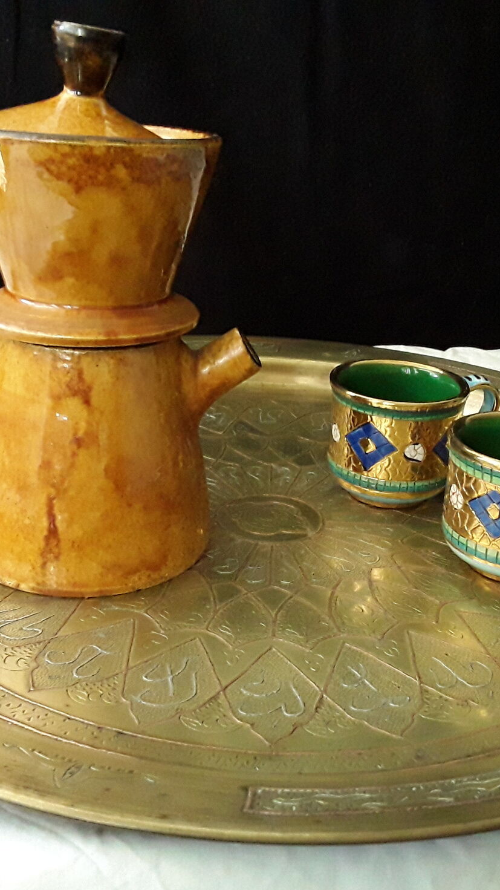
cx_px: 276
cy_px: 448
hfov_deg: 29.7
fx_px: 943
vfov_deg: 50.5
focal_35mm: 40
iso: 400
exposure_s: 1/100
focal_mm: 2.91
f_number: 1.9
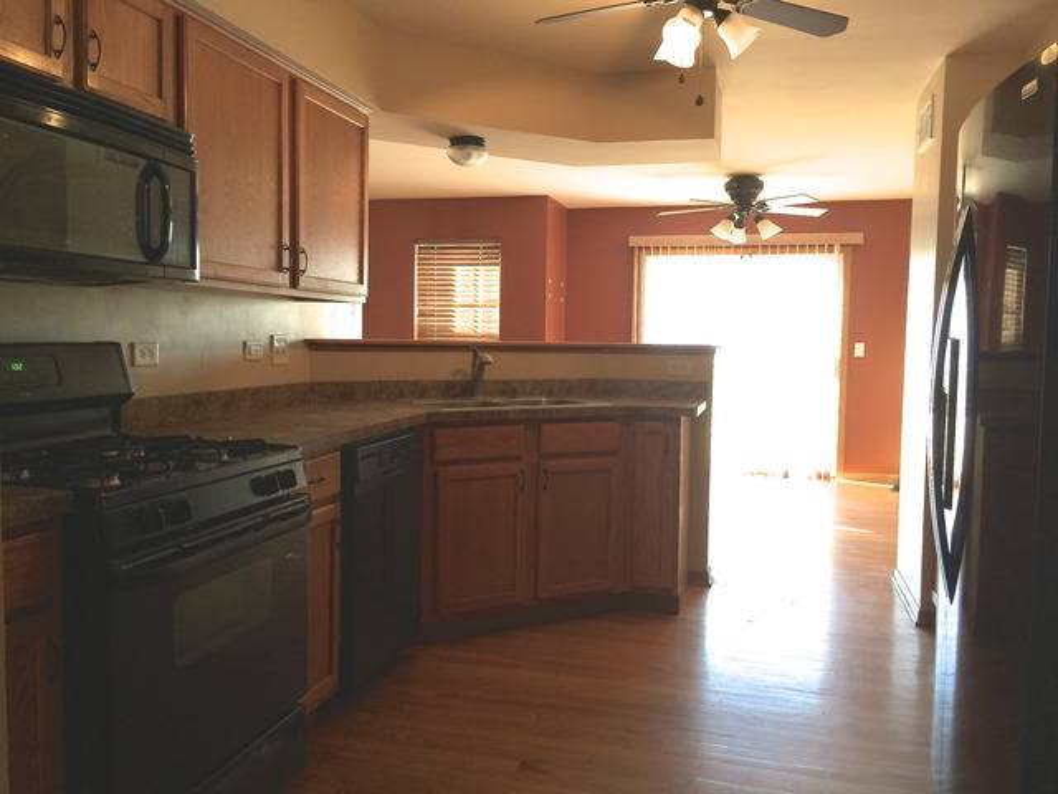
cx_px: 529
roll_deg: -0.5
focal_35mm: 29
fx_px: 886
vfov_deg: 48.2
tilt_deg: -4.5
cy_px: 397
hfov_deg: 61.7
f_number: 2.2
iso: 40
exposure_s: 1/30
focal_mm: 4.15
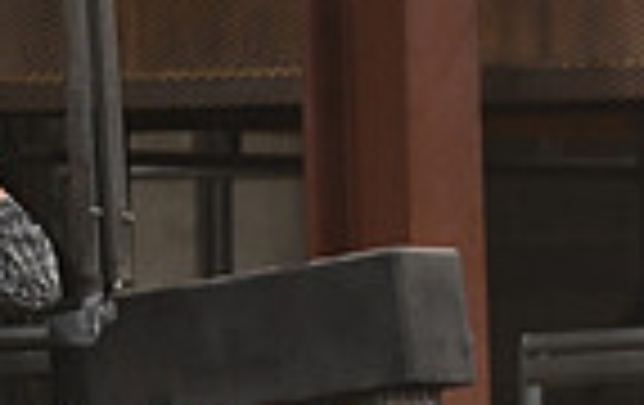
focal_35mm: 825
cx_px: 968
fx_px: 14508
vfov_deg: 1.6
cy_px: 731
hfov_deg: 2.5
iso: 3200
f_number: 2.8
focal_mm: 200
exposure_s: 1/400
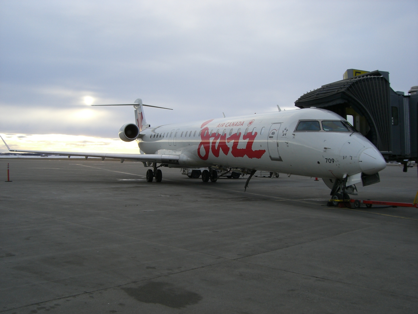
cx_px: 209
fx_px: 459
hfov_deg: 49.0
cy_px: 157
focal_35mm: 38
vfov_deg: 37.7
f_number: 4.3
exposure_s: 1/200
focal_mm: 6.2
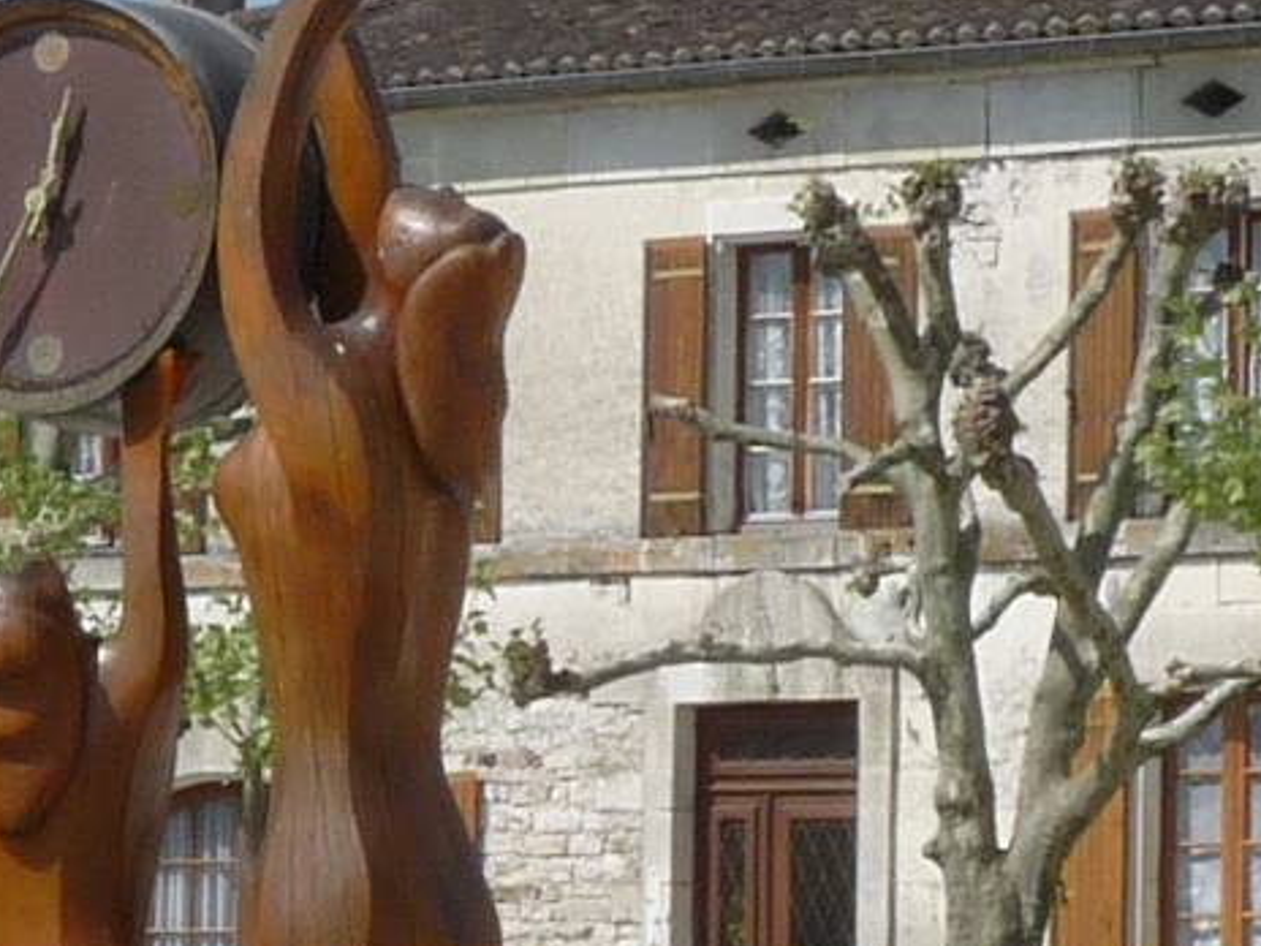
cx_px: 329
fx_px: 9289
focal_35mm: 255
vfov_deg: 5.8
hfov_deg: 7.8
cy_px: 835
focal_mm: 7.4
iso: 100
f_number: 6.3
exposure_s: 1/500
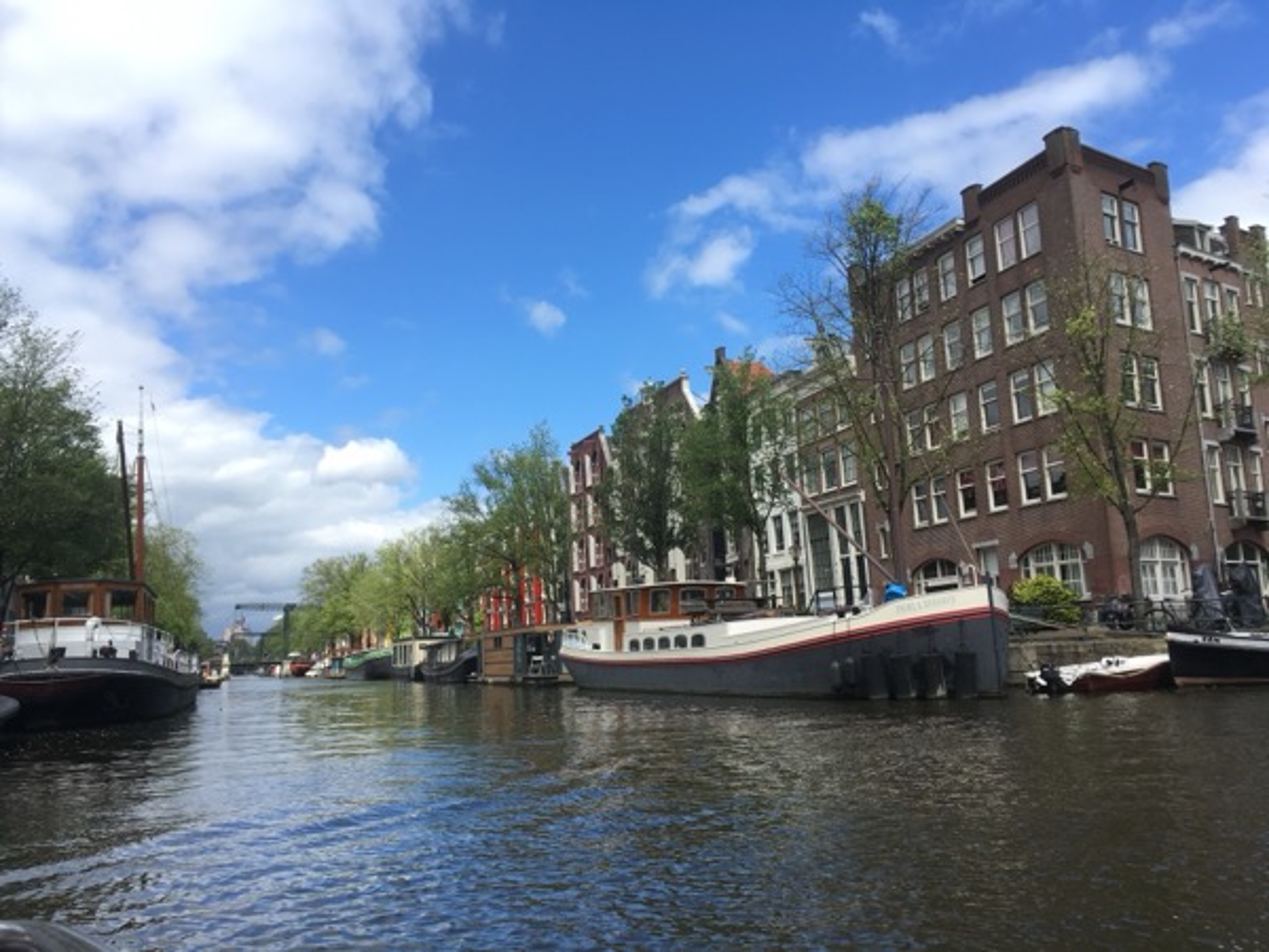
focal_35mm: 29
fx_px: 1063
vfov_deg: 48.2
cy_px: 476
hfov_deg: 61.7
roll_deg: +2.3
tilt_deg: +10.8
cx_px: 634
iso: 25
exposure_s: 1/845
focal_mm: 4.15
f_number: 2.2
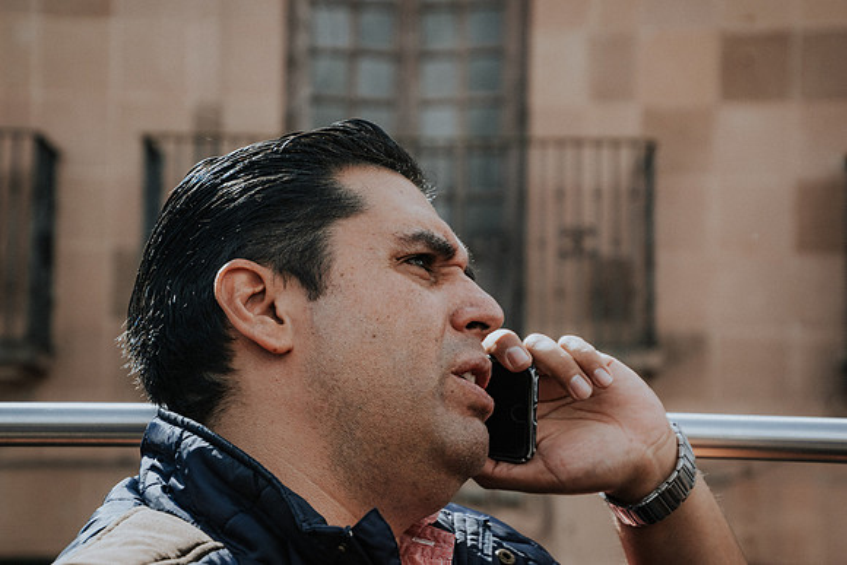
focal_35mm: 87
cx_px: 424
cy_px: 282
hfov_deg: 23.4
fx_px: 2047
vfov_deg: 15.7
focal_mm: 58
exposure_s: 1/1000
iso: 250
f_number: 5
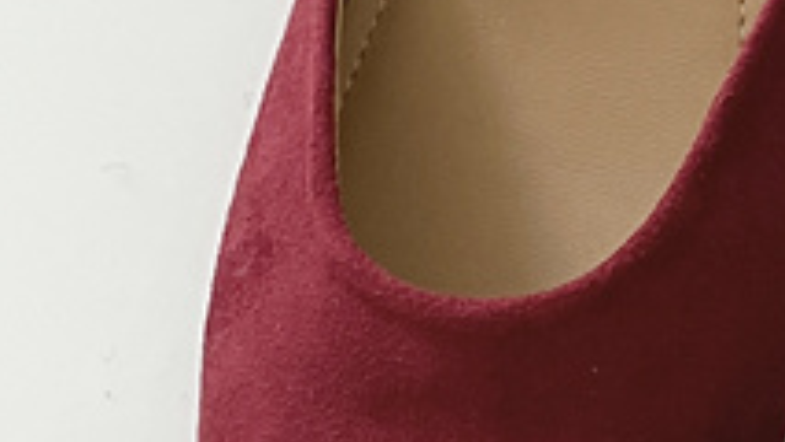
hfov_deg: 15.3
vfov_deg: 9.0
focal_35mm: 133
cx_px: 1036
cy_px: -99
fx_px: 2769
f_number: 1.6
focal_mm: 4.2
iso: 125
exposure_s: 1/105
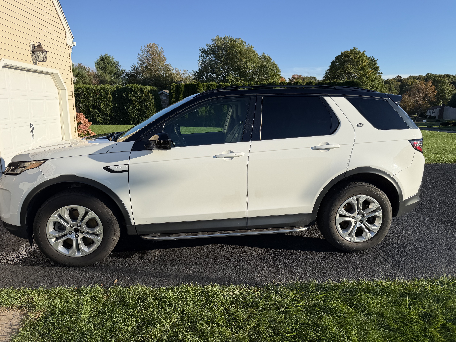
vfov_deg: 56.8
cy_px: 171
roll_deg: -0.9
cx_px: 228
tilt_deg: -11.8
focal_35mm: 24
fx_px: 316
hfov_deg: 71.6
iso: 80
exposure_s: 1/4673
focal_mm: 6.76
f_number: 1.78
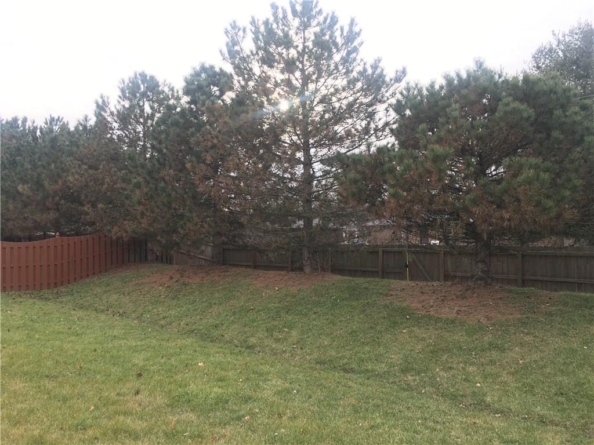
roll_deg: +2.2
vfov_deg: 48.2
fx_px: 498
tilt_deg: +0.2
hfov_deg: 61.7
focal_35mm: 29
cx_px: 297
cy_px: 222
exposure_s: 1/120
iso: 25
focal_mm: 4.15
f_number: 2.2
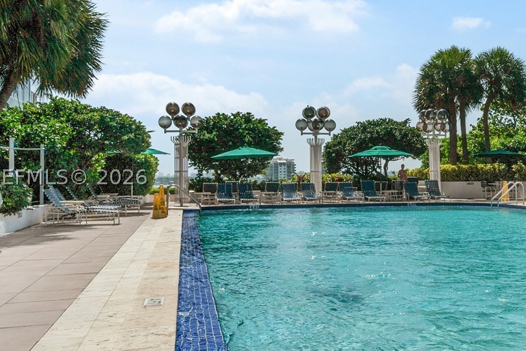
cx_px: 402
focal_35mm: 46
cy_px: 176
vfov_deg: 29.3
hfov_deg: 41.3
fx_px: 672
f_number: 13
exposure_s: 1/800
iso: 100
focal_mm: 22
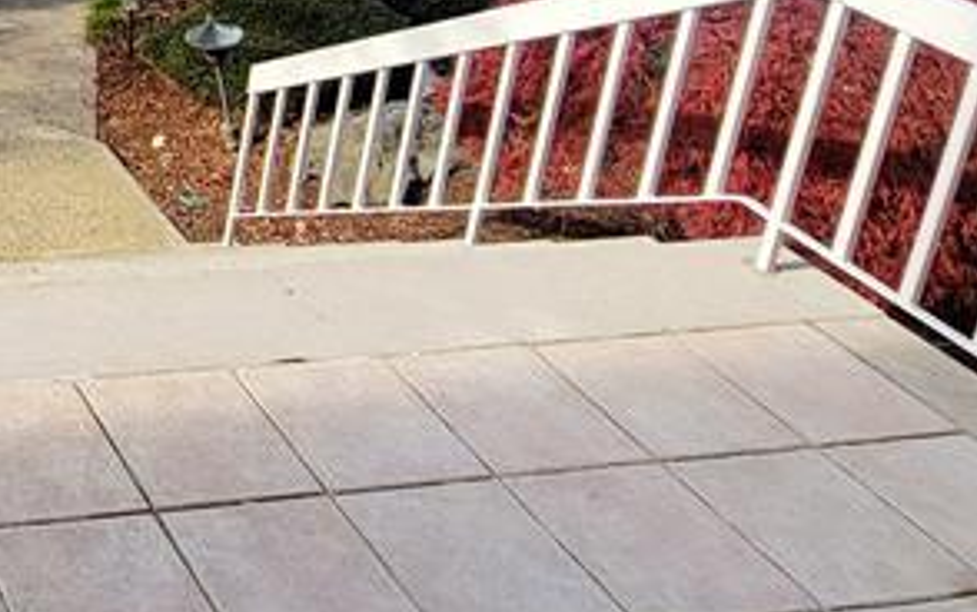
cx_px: -322
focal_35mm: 48
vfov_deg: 22.8
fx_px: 1279
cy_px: -259
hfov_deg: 31.3
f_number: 2.2
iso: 50
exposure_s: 1/625
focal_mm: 2.2
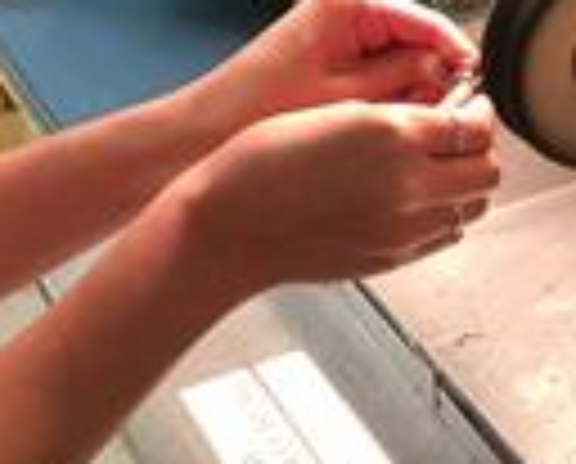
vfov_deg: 13.7
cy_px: -243
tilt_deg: -16.0
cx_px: 176
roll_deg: +8.3
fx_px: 1811
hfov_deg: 18.0
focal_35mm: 106
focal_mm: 4.15
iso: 125
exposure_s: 1/30
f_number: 2.2
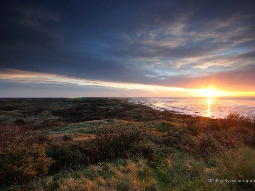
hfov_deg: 90.7
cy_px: 94
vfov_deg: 74.7
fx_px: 125
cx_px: 141
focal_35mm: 17
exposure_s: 1/2
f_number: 22
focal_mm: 10
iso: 200
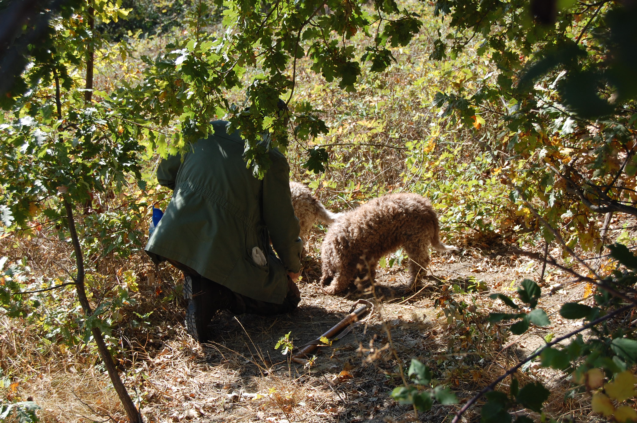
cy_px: 212
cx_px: 318
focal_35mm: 69
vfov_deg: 19.7
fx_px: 1220
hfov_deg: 29.3
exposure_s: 1/200
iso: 200
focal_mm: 46
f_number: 7.1
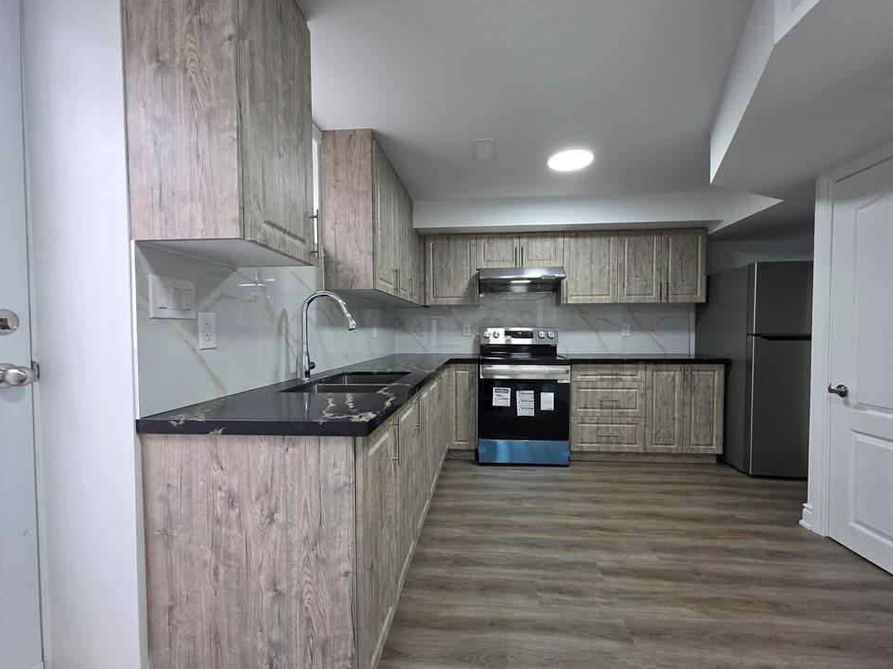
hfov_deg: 102.1
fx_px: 361
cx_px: 454
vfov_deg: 85.6
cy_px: 348
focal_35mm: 14
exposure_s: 1/120
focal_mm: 2.2
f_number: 1.9
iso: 200
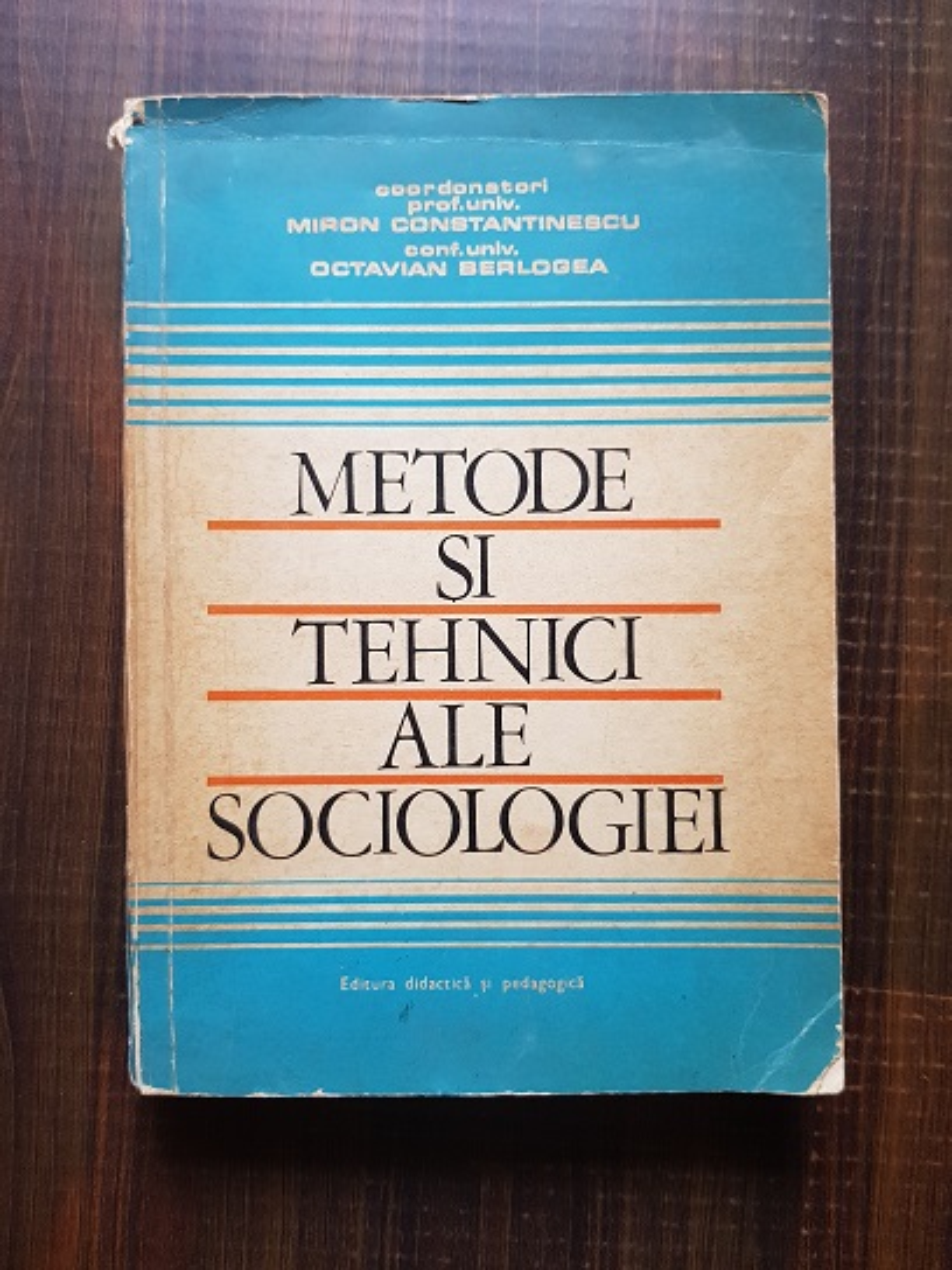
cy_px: 635
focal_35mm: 26
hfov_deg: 53.1
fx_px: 953
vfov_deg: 67.3
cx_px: 476
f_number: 1.7
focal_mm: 4.3
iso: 200
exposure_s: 1/30
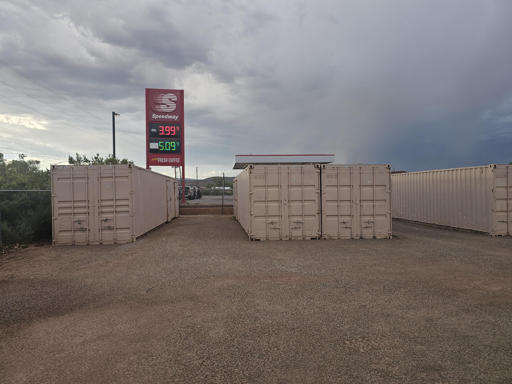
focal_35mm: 23
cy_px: 192
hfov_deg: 73.9
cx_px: 256
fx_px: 340
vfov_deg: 58.9
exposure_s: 1/156
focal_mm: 6.3
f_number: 1.7
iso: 10
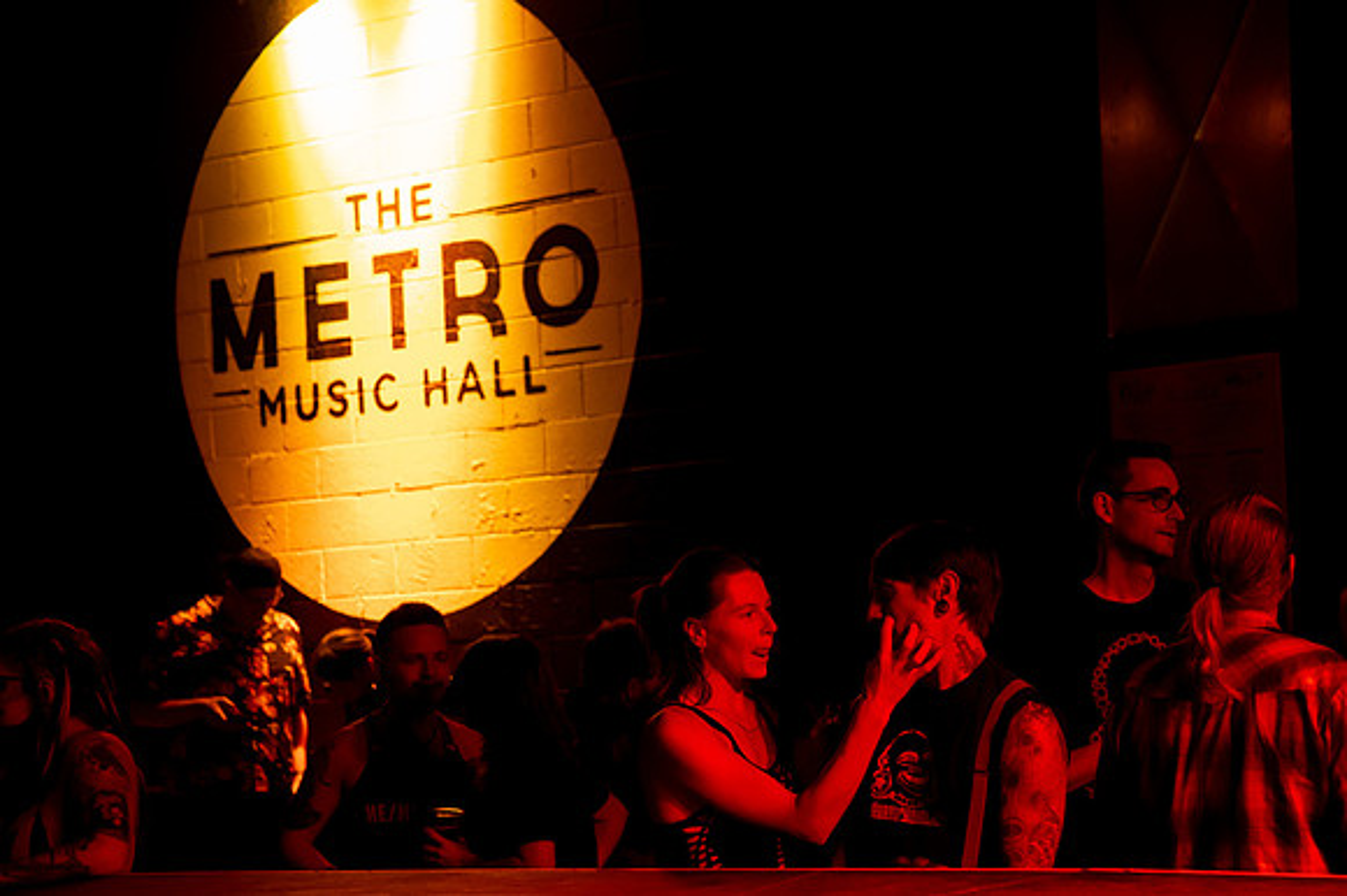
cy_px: 546
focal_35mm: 76
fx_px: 2828
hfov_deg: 26.7
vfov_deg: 18.0
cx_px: 822
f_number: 4
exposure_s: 1/100
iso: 6400
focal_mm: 62
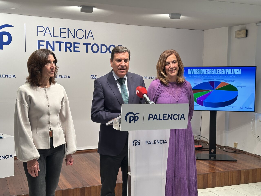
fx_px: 362
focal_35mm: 48
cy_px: 98
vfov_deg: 30.3
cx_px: 130
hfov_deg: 39.7
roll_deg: -0.4
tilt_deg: -4.1
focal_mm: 6.86
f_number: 1.78
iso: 64
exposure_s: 1/100
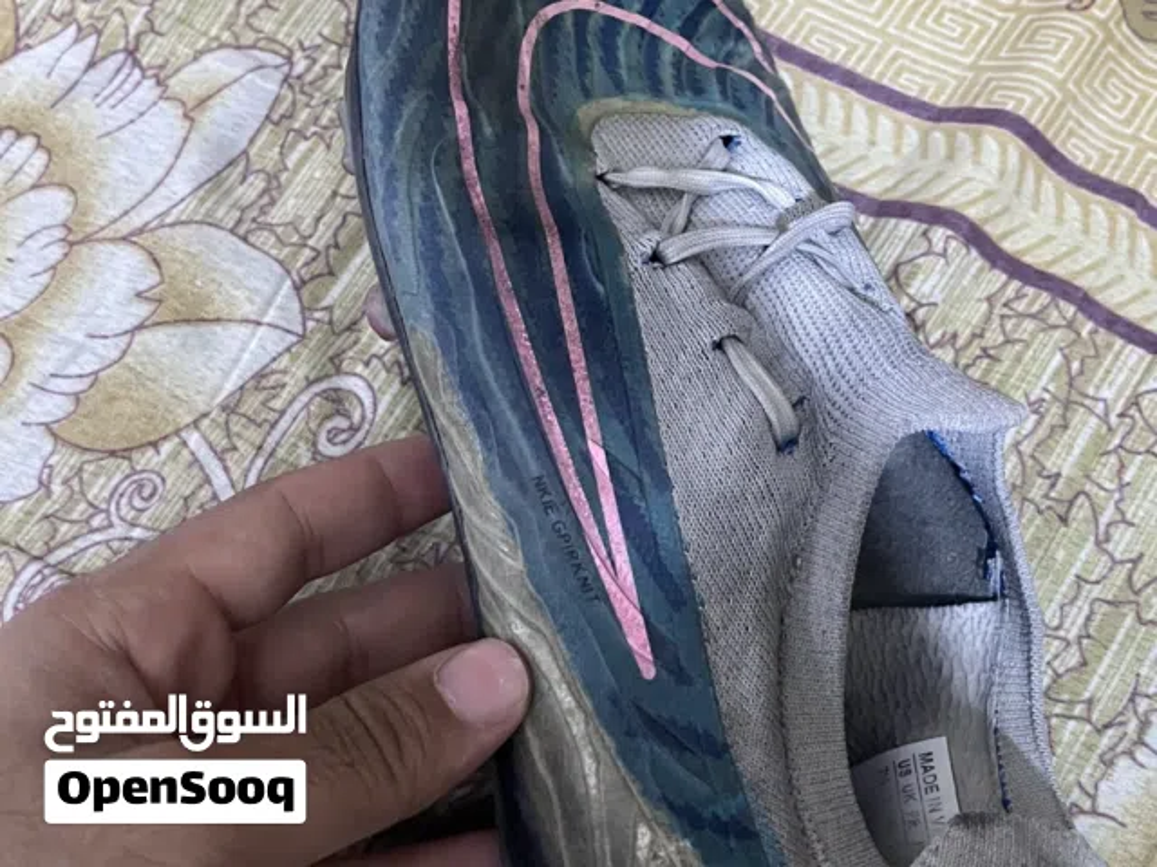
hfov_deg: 67.3
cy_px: 434
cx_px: 578
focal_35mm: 26
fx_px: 869
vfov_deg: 53.1
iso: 500
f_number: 1.6
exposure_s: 1/42
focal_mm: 5.1
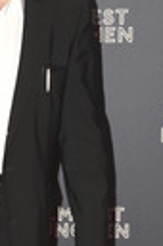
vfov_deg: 10.9
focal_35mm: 187
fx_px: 1273
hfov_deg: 7.3
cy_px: 223
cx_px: -35
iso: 160
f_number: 4.5
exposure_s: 1/160
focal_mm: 40
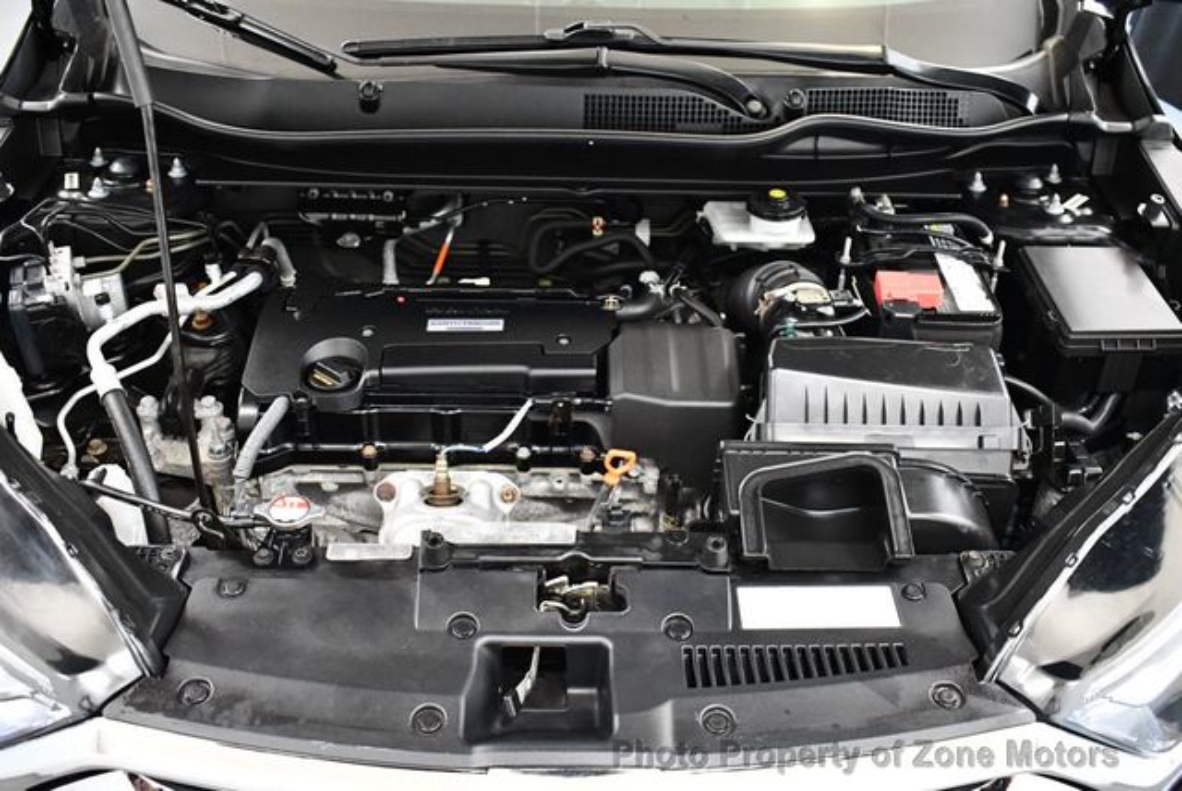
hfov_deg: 53.1
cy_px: 396
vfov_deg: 36.9
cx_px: 591
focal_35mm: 36
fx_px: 1183
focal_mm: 18
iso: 3200
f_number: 3.5
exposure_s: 1/100
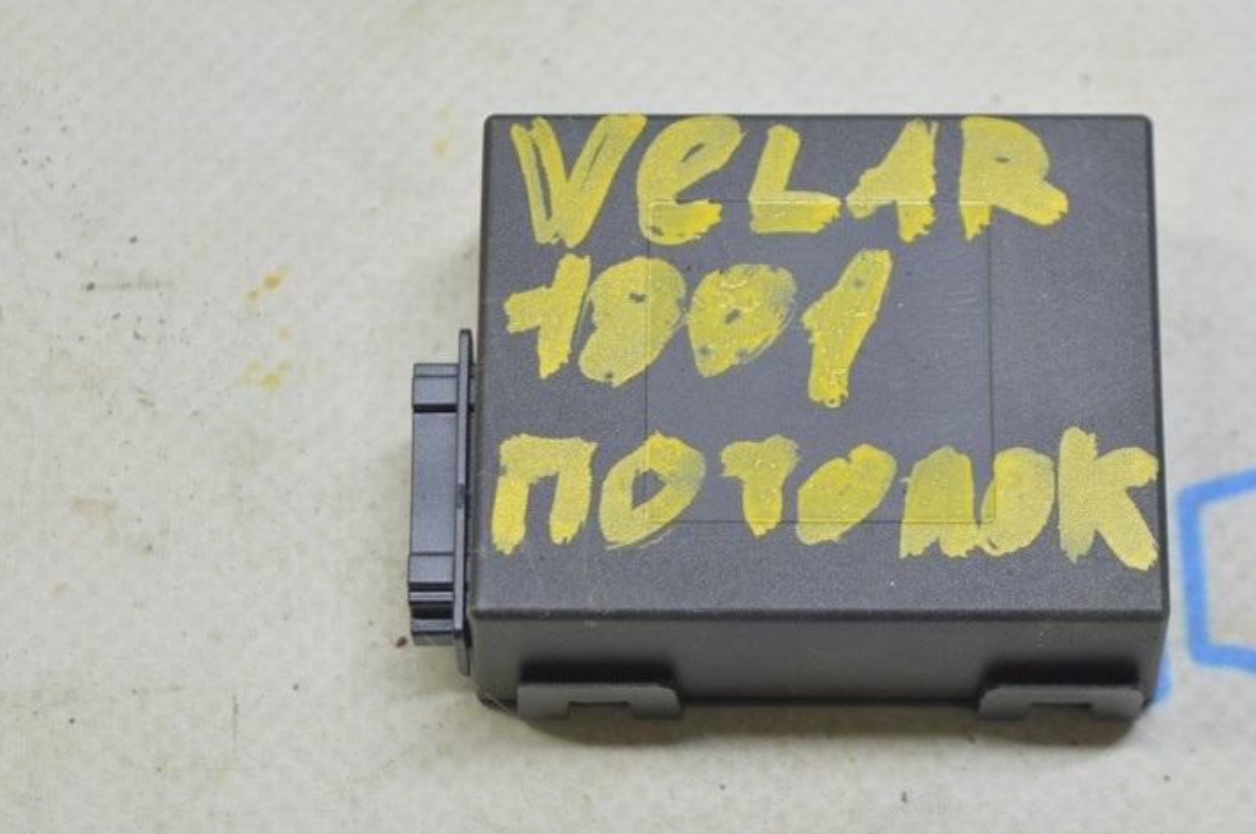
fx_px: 4137
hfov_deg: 17.2
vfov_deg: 11.5
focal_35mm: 119
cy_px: 357
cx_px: 750
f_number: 5.6
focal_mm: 55
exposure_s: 1/20
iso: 400
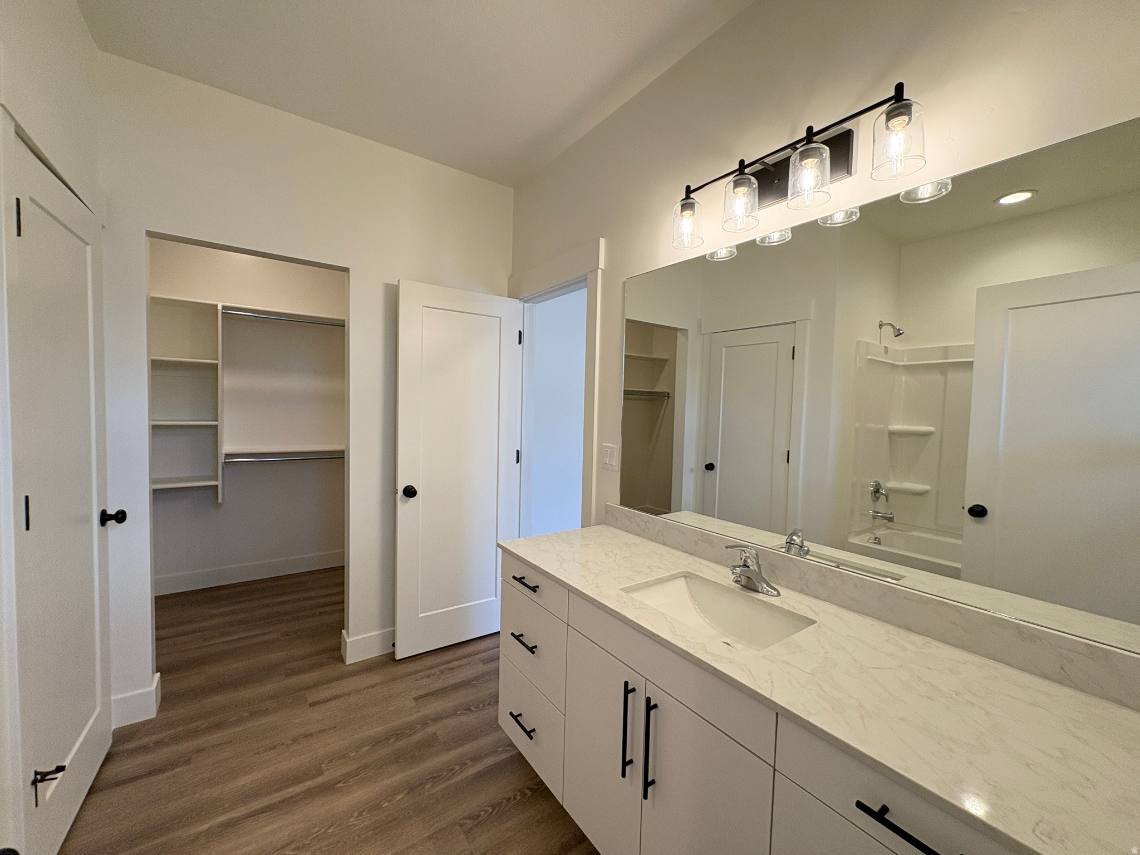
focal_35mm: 14
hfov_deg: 102.1
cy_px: 428
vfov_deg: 85.7
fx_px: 461
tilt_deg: -2.5
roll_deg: -0.8
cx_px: 570
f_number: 2.2
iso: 125
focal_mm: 2.22
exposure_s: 1/135
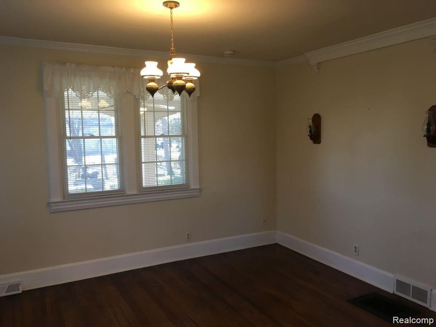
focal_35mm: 29
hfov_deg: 61.7
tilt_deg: -5.8
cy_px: 164
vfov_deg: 48.2
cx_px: 218
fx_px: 365
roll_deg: +0.2
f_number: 2.2
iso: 50
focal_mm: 4.15
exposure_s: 1/30
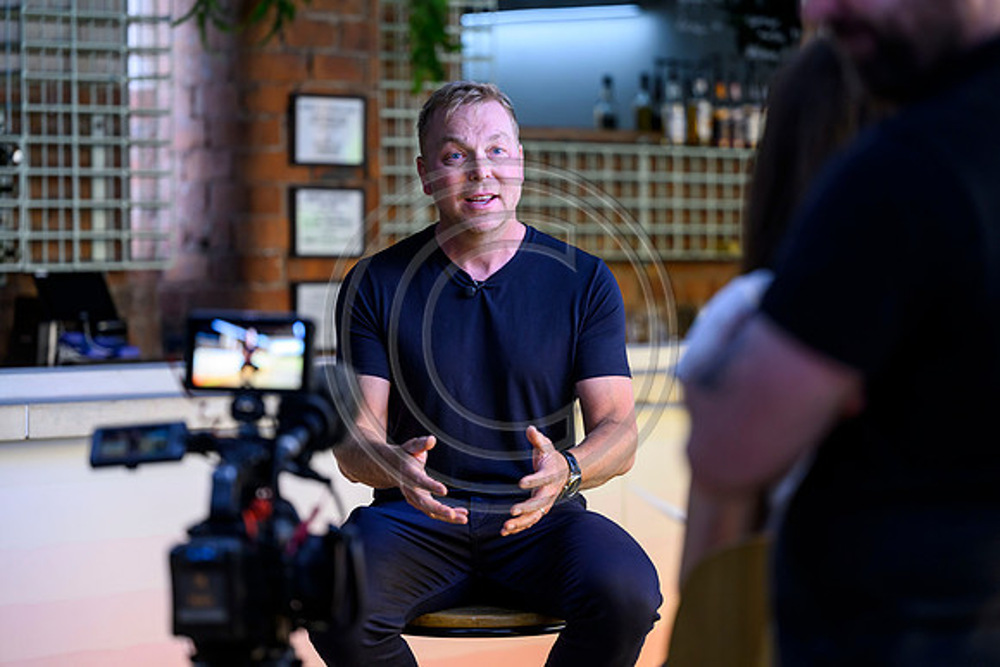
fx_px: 3056
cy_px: 334
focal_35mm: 110
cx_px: 500
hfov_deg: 18.6
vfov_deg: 12.5
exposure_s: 1/250
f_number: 2.8
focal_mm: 110
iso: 1000
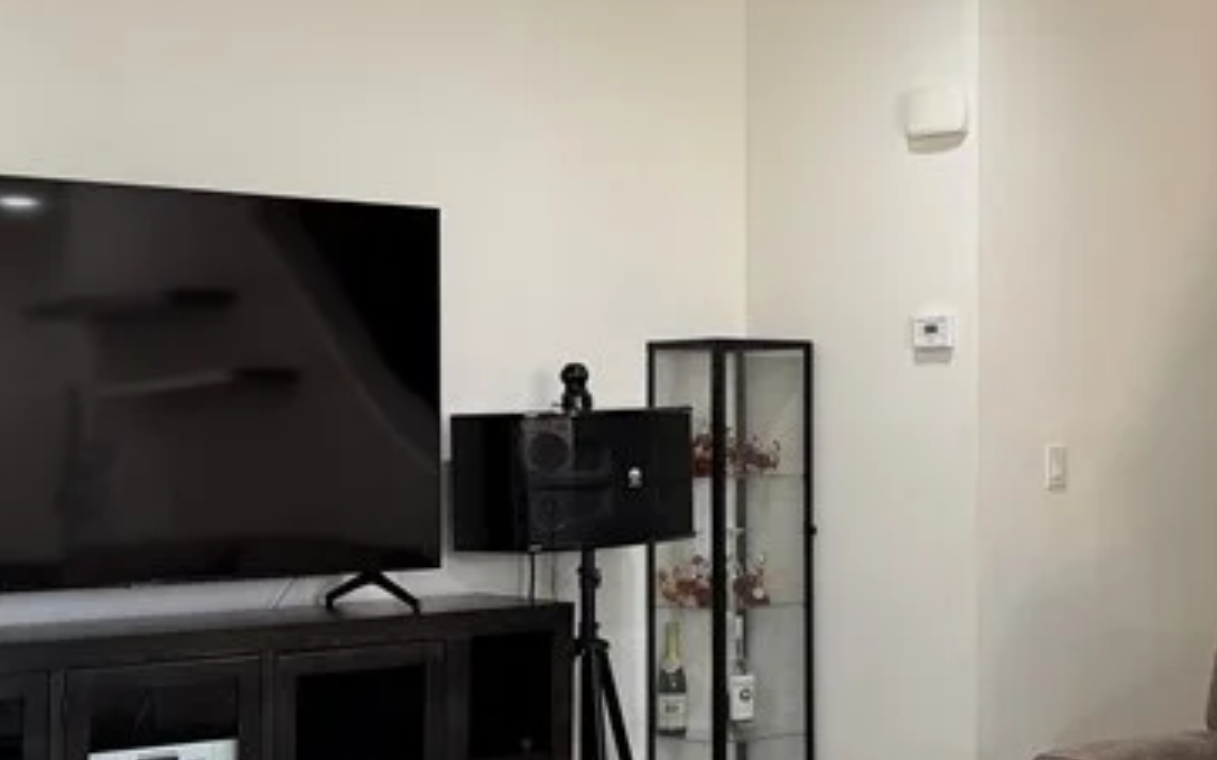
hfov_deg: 28.1
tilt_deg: +2.1
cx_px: 931
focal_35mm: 72
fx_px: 2387
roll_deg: -0.2
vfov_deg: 18.1
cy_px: 340
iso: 160
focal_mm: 6.76
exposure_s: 1/60
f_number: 1.78
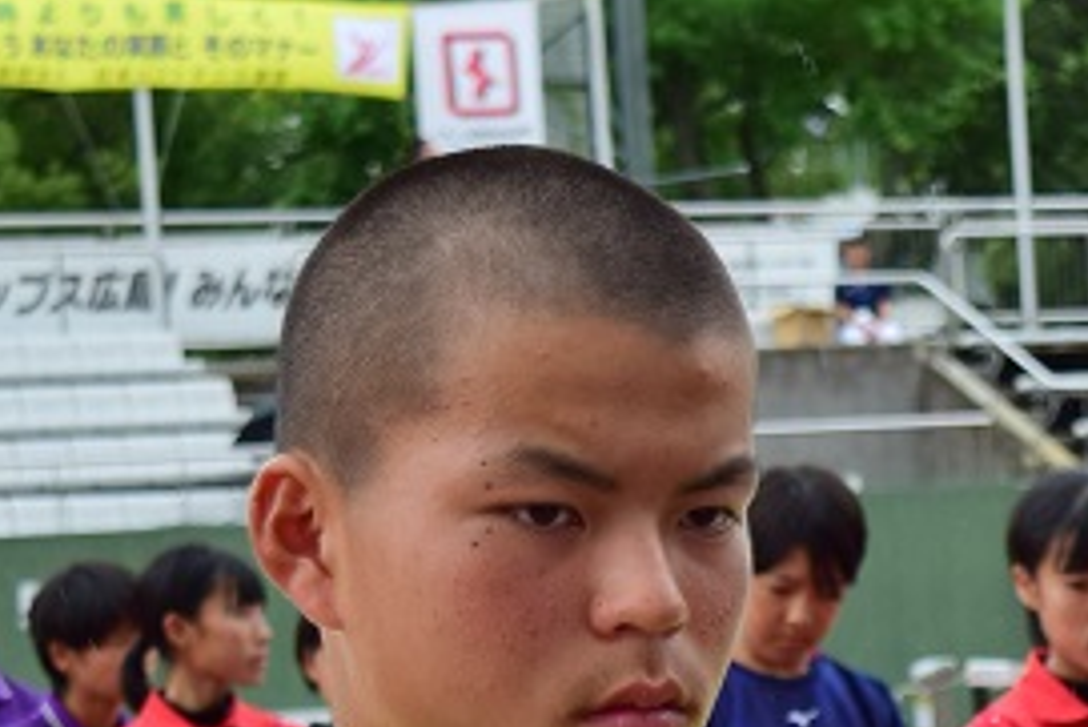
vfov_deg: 7.0
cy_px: 1141
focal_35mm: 194
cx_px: 1273
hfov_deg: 10.4
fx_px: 5861
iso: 125
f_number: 4.5
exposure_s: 1/320
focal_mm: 35
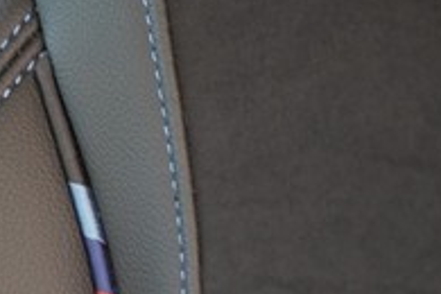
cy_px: 384
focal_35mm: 107
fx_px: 1311
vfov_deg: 12.4
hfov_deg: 19.0
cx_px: 109
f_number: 3.5
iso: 2500
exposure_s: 1/60
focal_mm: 29
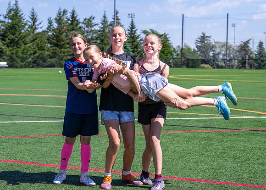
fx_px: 590
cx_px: 148
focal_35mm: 78
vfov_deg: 18.3
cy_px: 90
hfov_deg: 25.4
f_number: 5.6
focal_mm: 70
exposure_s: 1/1000
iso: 200
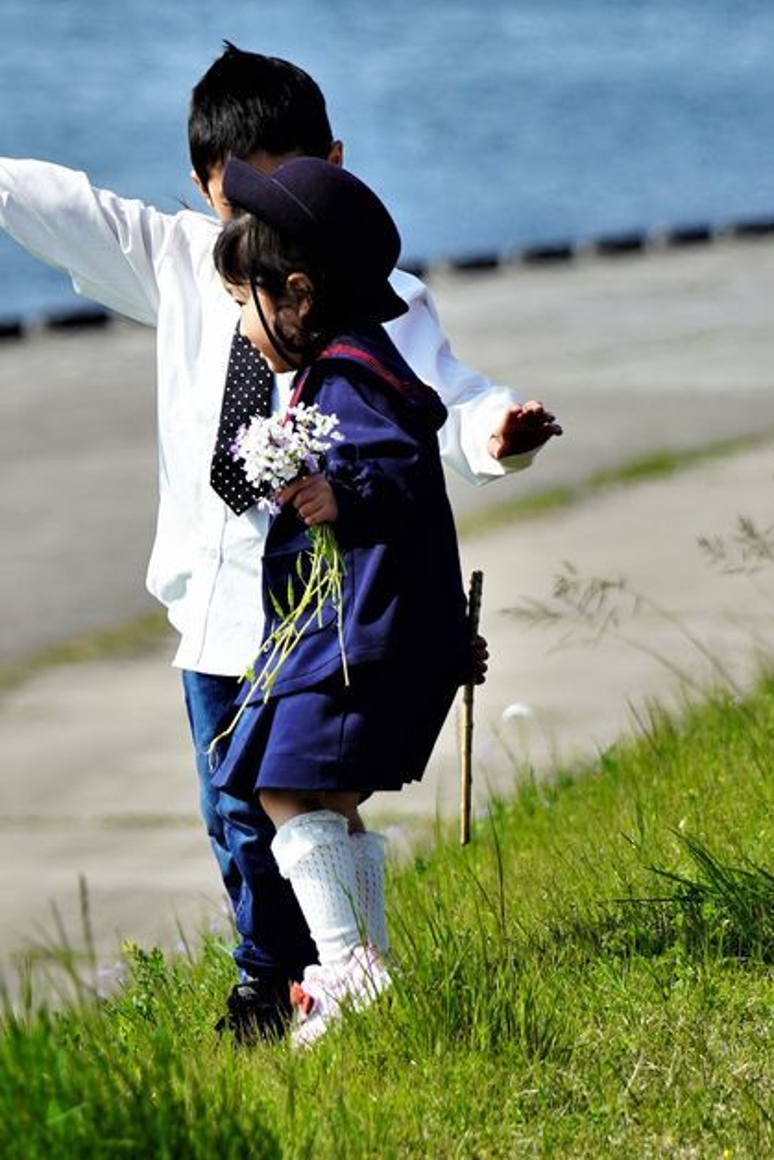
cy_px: 297
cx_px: 207
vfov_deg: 3.1
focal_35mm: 655
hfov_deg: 2.1
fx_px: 21110
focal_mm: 229
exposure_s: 1/400
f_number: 6.3
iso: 100
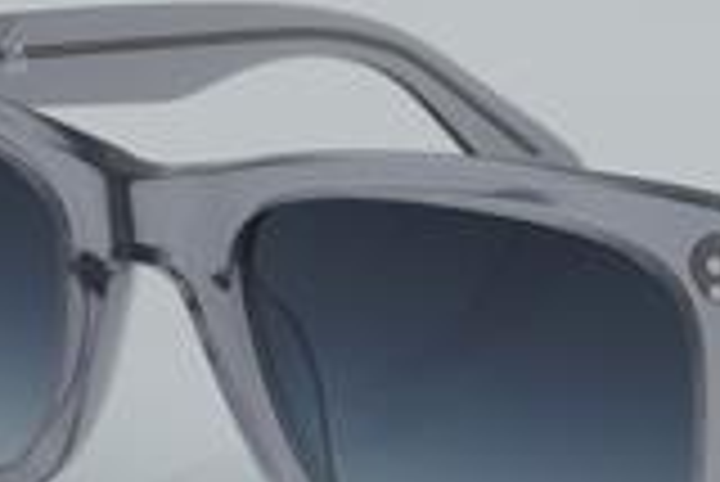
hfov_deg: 11.0
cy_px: 297
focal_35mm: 187
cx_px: 567
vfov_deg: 7.4
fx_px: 3743
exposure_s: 1/4
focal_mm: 50
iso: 100
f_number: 32
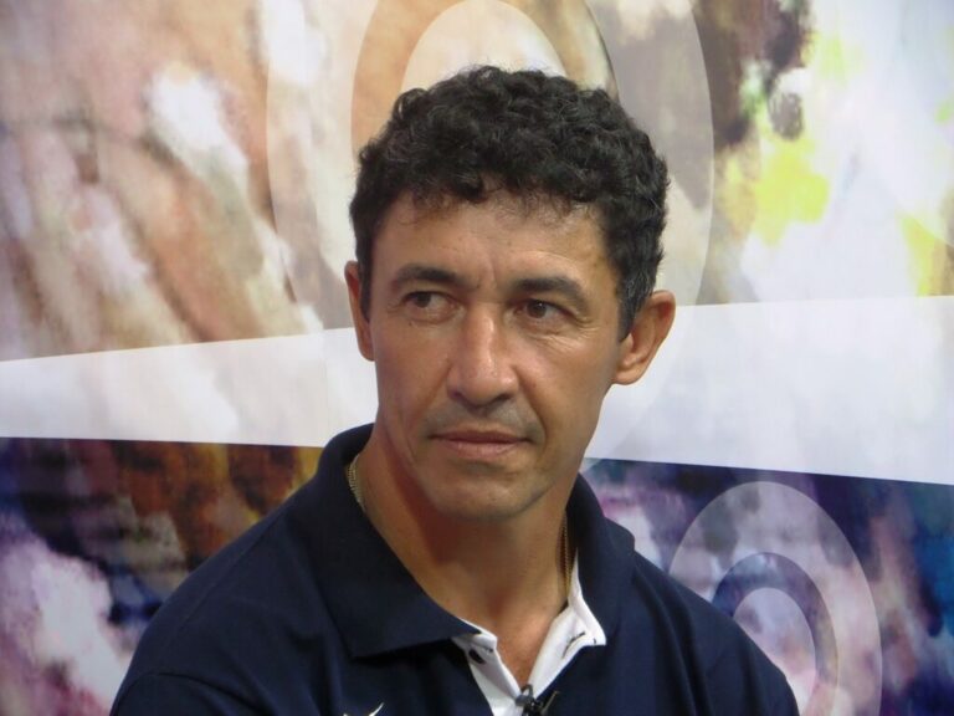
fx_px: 4906
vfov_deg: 8.3
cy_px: 358
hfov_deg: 11.1
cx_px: 477
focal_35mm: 178
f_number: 4.4
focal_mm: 28.9
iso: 400
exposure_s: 1/20
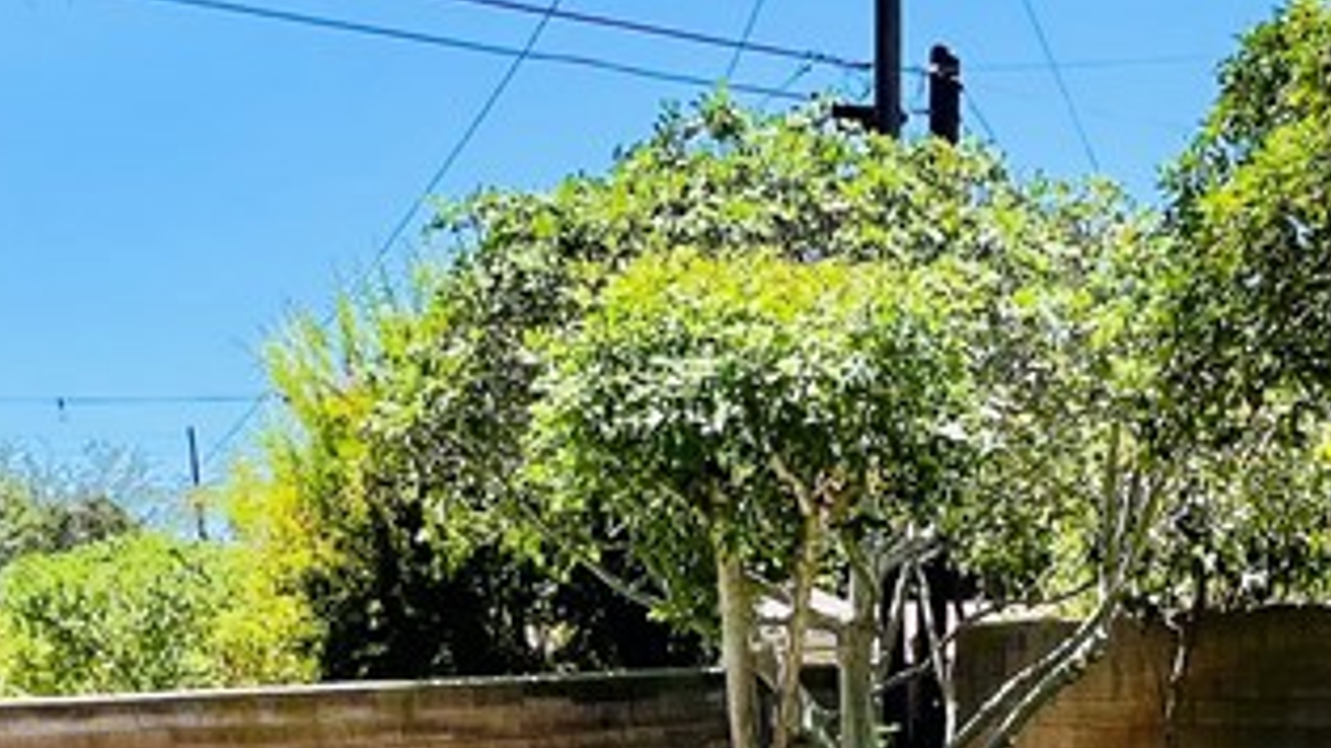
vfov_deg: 22.1
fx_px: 1623
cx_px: 786
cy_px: 1073
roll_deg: +2.1
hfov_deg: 44.4
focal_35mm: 46
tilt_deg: -13.8
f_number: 1.8
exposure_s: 1/1754
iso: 32
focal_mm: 1.57
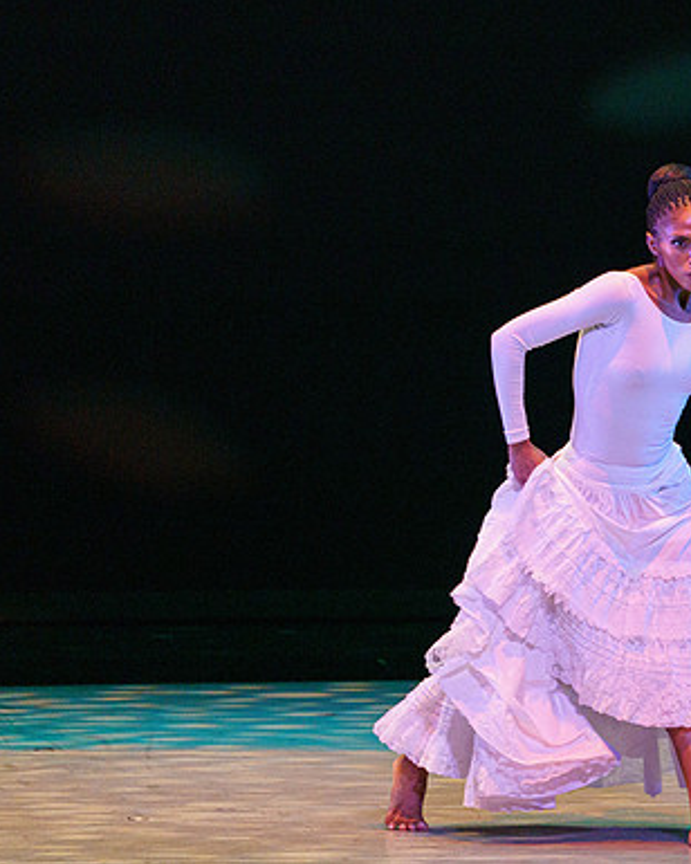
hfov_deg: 2.5
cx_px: 583
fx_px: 15926
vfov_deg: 3.1
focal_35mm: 623
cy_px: 379
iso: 5000
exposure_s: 1/400
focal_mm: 376
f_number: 6.3
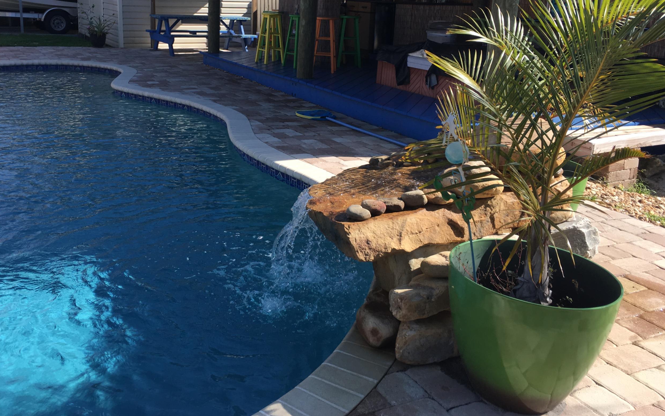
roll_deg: -2.1
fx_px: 671
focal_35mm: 37
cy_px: 142
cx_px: 269
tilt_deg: -11.9
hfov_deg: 52.4
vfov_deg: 34.2
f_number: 2.2
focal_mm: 4.15
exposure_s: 1/894
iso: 25
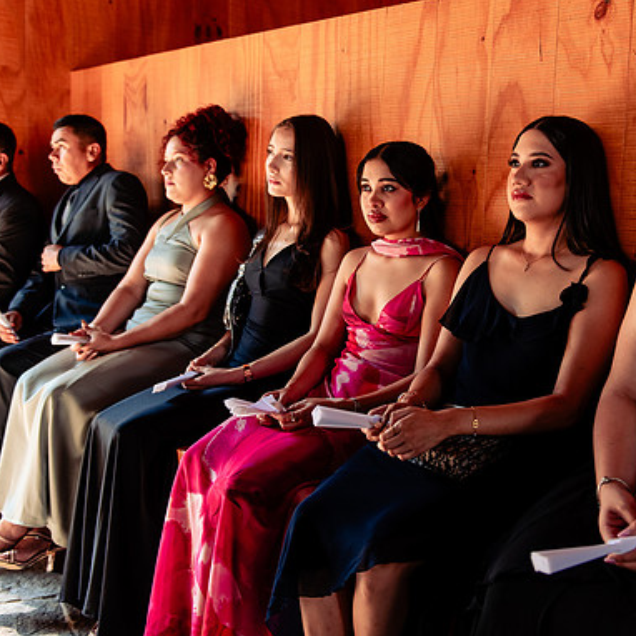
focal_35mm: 44
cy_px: 319
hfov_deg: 38.1
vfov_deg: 38.3
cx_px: 393
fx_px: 915
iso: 800
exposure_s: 1/400
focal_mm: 32
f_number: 3.2
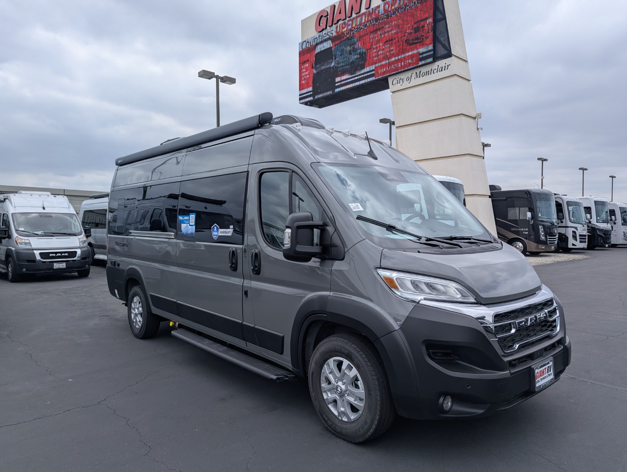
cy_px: 236
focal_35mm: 24
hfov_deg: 71.5
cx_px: 314
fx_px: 435
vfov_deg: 56.9
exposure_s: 1/2410
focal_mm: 6.81
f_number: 1.85
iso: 47
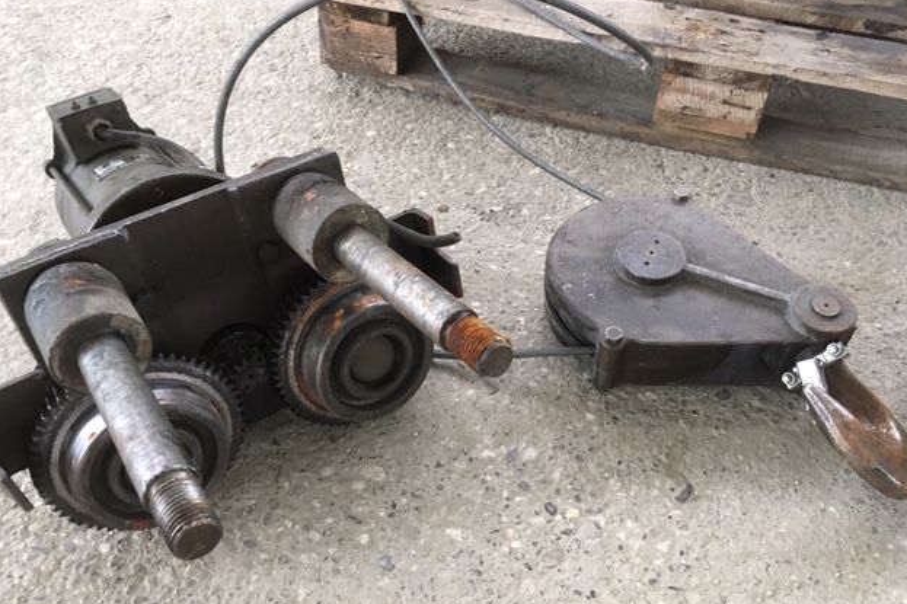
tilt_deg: -46.5
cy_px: 317
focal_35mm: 31
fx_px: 781
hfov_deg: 60.3
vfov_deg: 42.3
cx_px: 453
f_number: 2.2
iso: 200
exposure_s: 1/20
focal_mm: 4.15
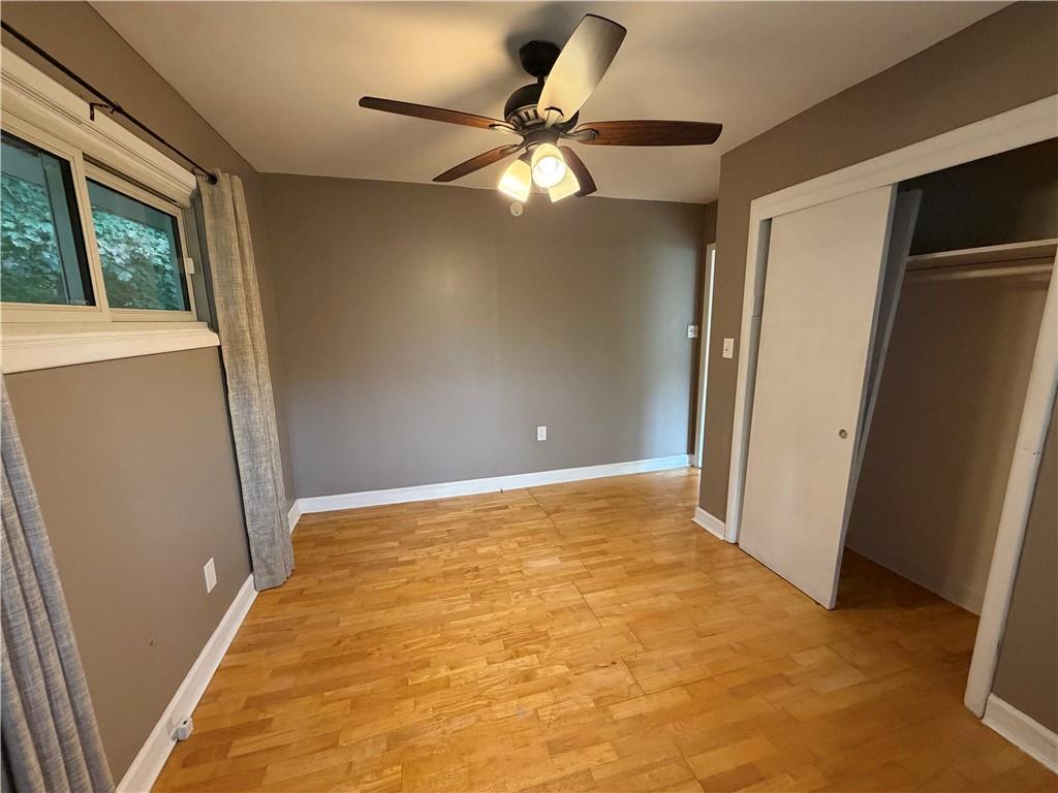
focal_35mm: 14
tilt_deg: -11.0
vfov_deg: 85.7
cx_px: 529
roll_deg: +0.6
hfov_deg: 102.1
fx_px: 428
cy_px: 396
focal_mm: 2.22
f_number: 2.2
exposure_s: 1/63
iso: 320
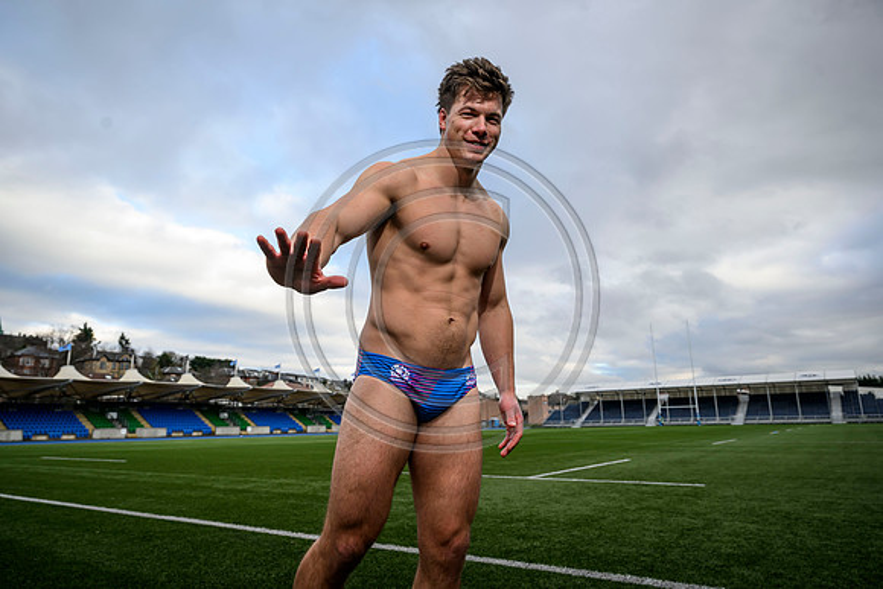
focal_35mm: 24
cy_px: 294
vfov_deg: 53.2
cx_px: 442
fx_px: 589
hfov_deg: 73.7
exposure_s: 1/200
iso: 320
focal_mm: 24
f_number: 5.6
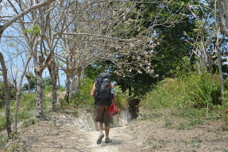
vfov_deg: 26.0
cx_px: 113
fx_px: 329
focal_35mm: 52
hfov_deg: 38.2
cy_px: 77
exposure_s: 1/250
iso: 110
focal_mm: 34
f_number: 8
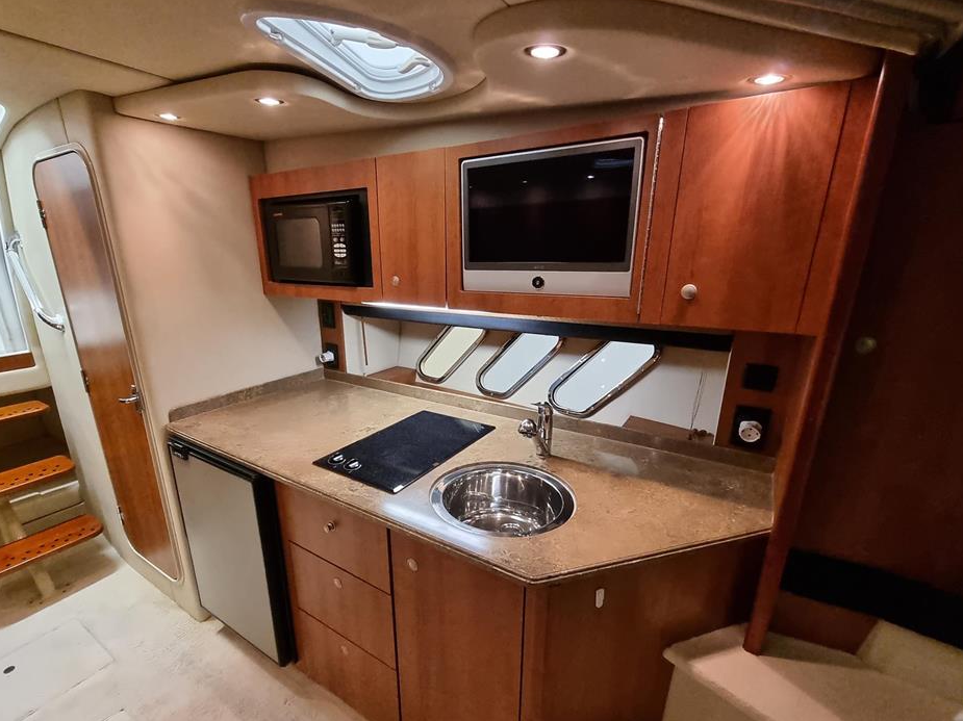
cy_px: 390
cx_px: 450
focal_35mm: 15
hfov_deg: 98.1
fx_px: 417
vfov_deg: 81.5
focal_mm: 2.2
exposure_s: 1/33
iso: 500
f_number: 2.2
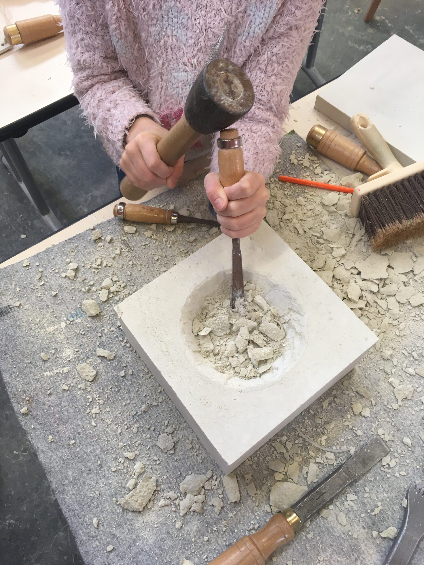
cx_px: 212
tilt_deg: -64.6
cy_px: 282
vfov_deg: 61.7
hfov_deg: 48.2
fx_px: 474
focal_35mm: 29
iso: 25
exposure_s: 1/33
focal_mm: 4.15
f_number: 2.2
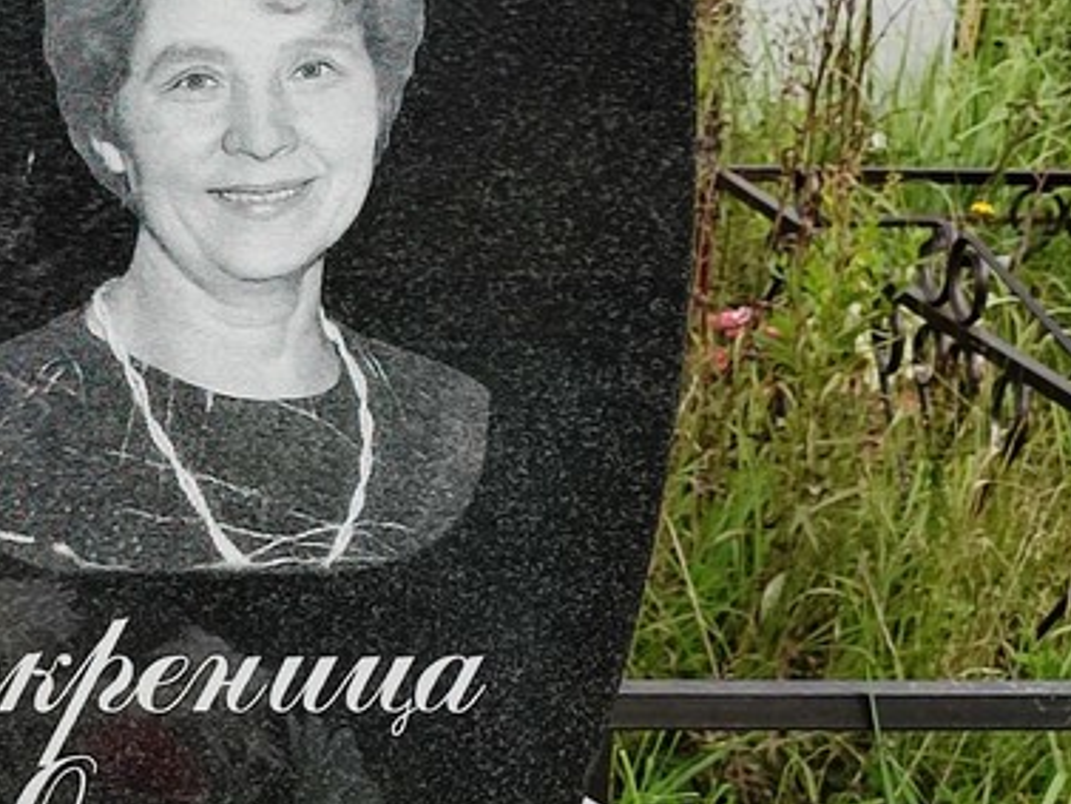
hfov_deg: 32.6
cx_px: -48
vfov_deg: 27.5
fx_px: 1640
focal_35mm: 53
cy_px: 463
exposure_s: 1/355
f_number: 1.9
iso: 50
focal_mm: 6.04
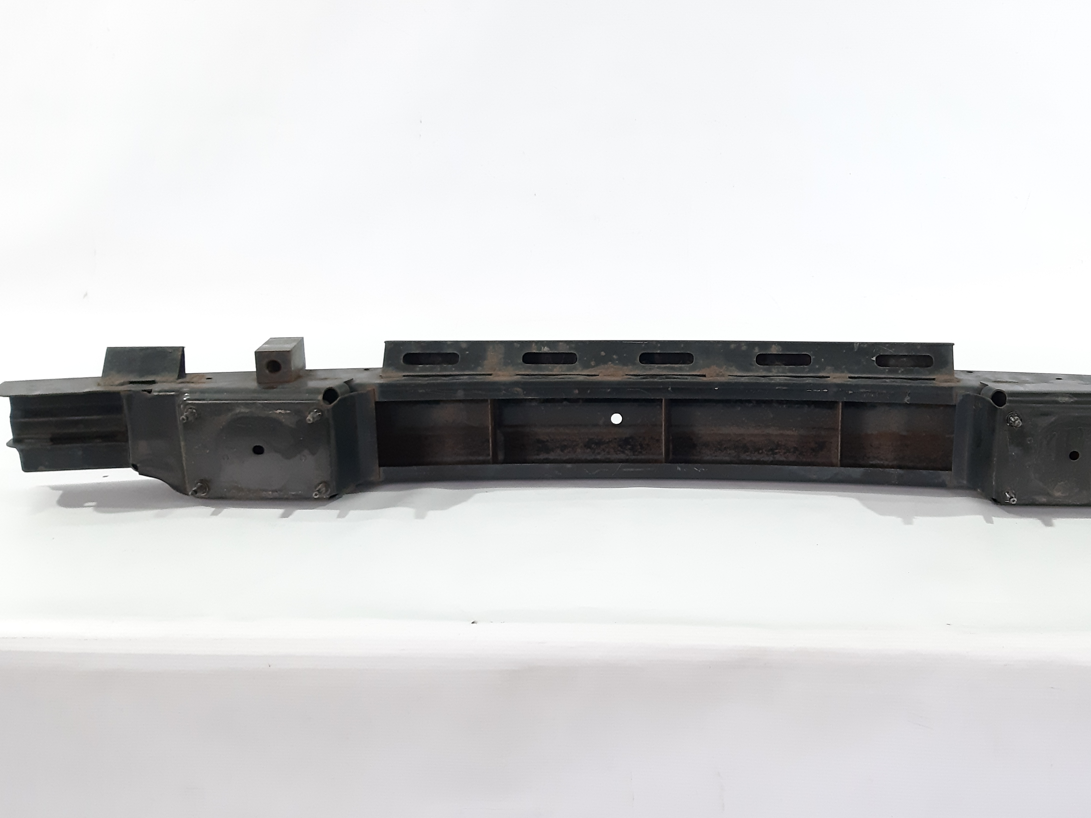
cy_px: 394
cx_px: 676
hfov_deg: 52.1
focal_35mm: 35
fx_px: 1103
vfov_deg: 40.7
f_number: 1.7
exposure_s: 1/50
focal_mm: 3.93
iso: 200
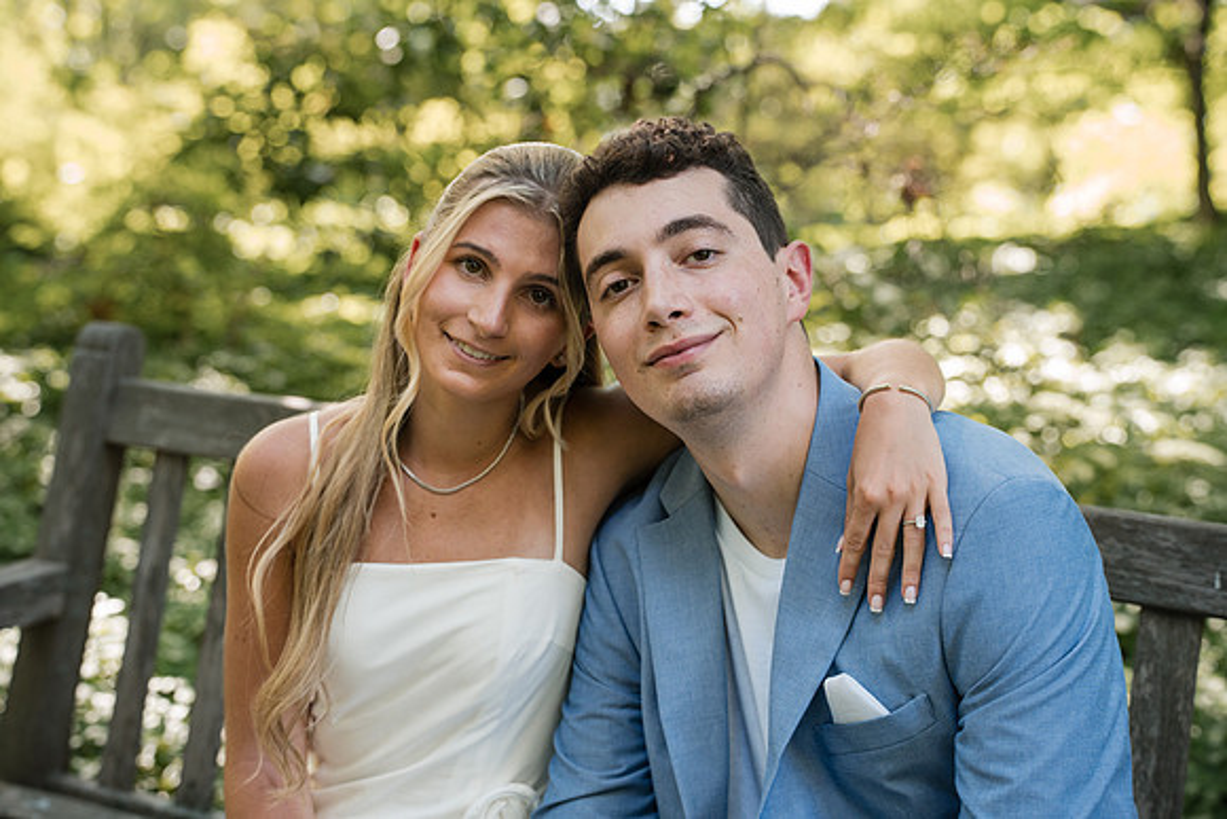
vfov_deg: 18.9
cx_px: 614
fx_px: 2454
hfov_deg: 28.1
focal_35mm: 72
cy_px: 410
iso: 1000
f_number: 4
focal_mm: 72
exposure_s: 1/250
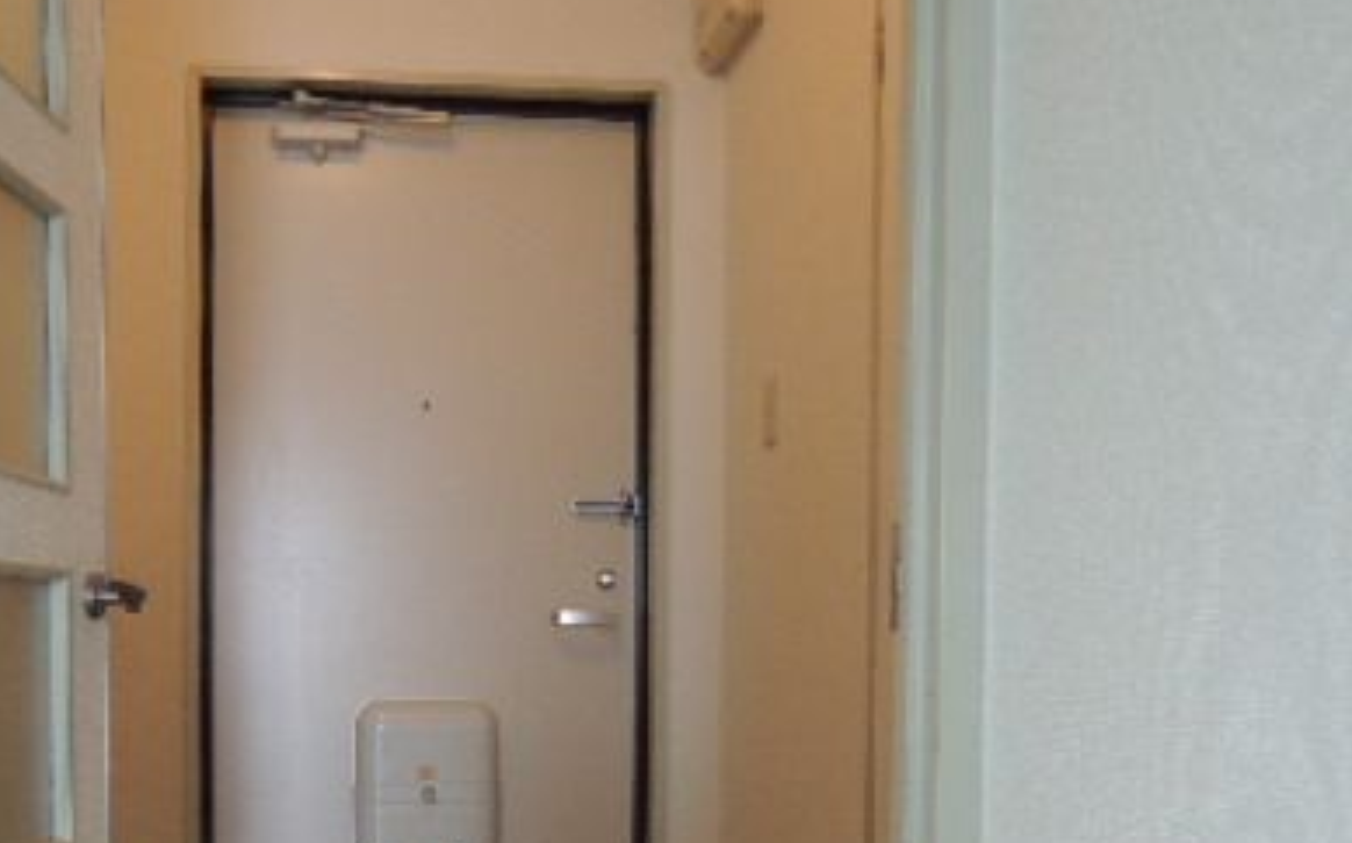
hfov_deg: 46.7
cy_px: 725
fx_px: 1547
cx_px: 495
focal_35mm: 42
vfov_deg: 29.5
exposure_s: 1/60
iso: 280
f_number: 2.2
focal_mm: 4.3
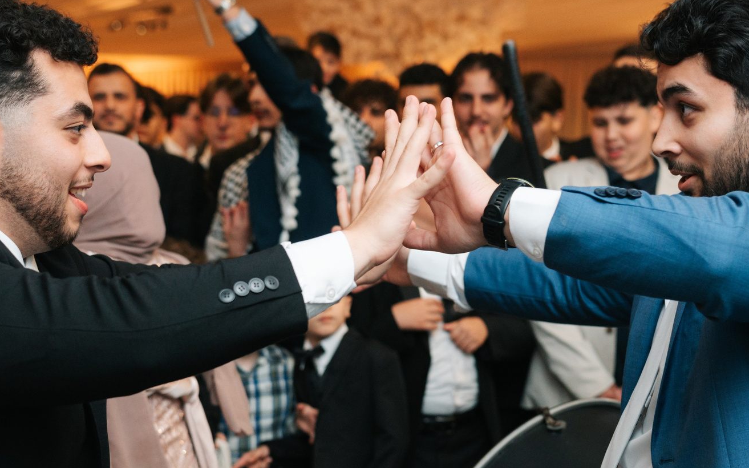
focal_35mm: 71
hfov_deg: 29.0
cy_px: 371
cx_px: 371
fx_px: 1449
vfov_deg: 18.2
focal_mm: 35
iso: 1000
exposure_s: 1/200
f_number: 2.8
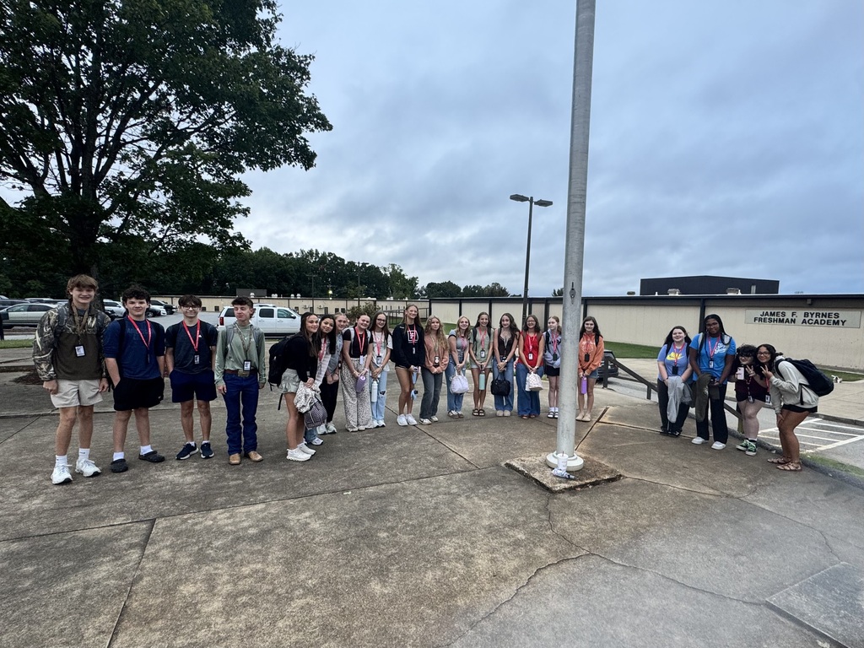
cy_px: 324
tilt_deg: -6.4
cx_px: 432
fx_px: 349
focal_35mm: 14
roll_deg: -0.9
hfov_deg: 102.1
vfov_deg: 85.7
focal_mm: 2.22
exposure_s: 1/99
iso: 100
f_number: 2.2
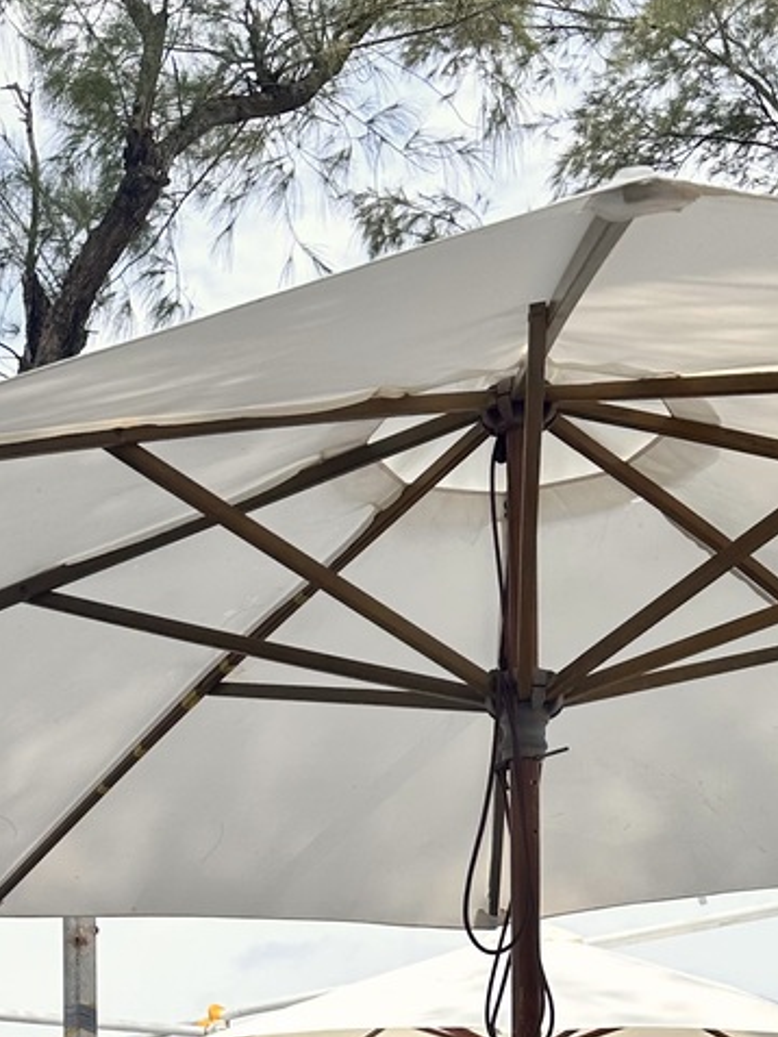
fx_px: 2007
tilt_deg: +6.7
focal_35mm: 67
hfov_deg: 21.5
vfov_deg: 27.2
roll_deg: +1.0
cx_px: 111
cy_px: 1062
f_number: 1.78
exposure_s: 1/1845
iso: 80
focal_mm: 6.86
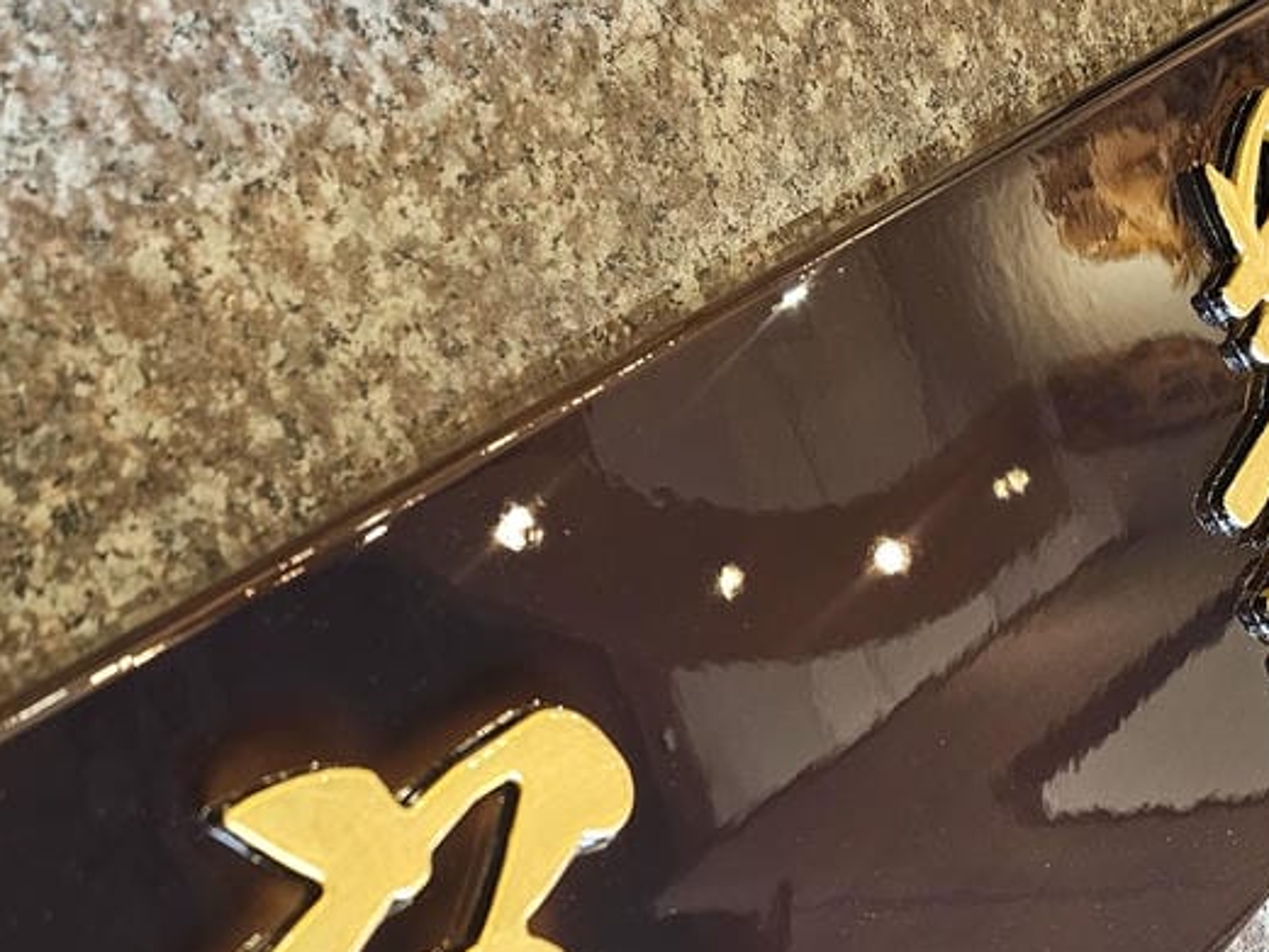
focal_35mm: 53
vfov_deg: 26.2
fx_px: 1943
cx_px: 660
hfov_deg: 36.2
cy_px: 930
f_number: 1.7
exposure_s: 1/120
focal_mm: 6.3
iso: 400
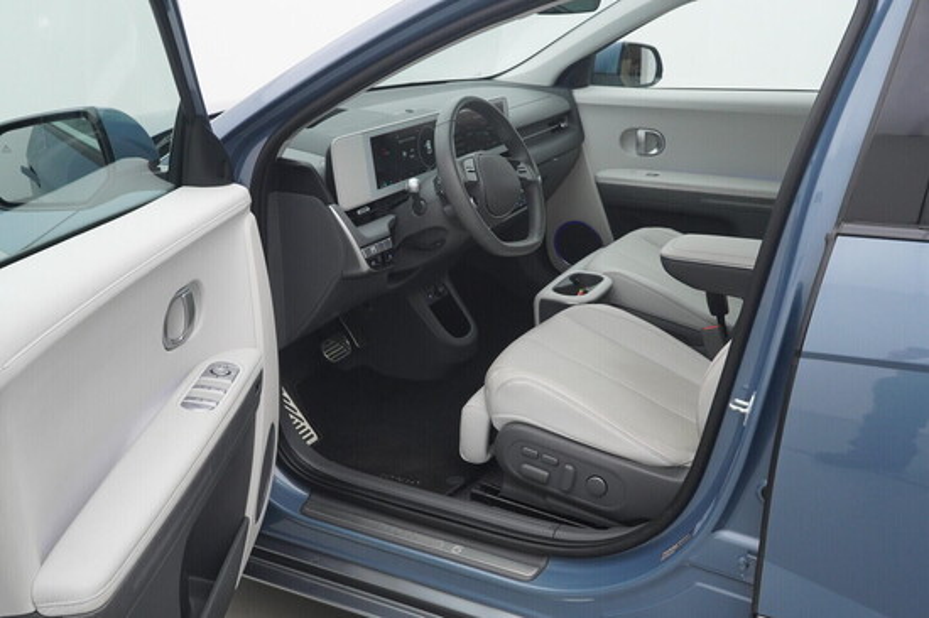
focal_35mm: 36
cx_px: 464
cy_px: 309
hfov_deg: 53.2
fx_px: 928
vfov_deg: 36.8
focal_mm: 24
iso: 1000
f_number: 6.3
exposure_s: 1/160
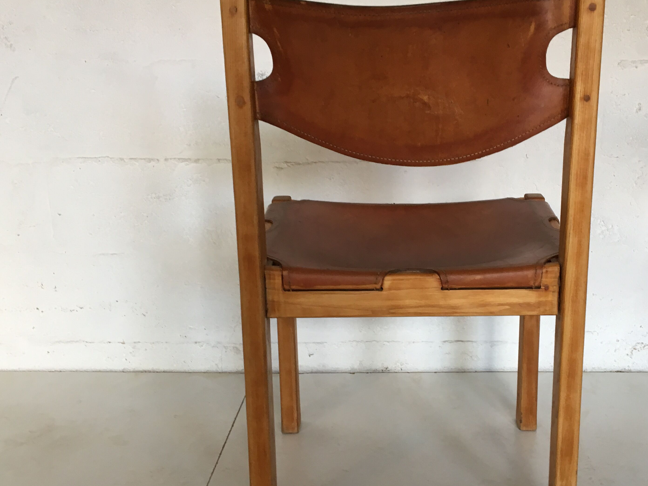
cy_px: 256
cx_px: 395
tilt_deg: -14.0
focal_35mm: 42
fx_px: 786
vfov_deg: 34.3
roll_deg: -0.3
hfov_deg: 44.5
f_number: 2.2
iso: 64
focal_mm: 4.15
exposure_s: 1/33
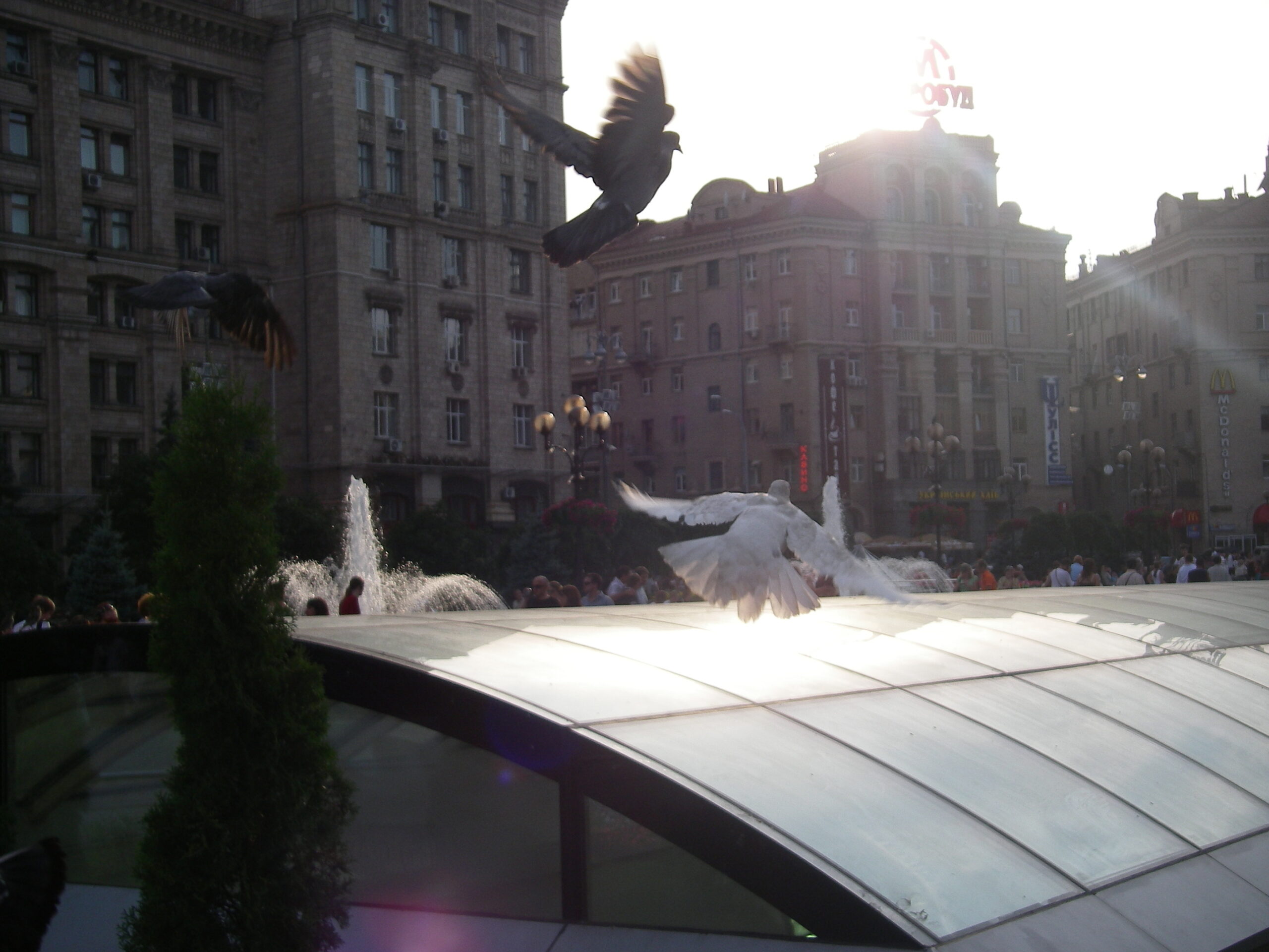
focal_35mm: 55
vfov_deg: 26.6
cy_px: 476
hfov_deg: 34.9
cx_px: 634
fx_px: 2016
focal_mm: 9.2
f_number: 3.6
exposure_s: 1/500
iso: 64
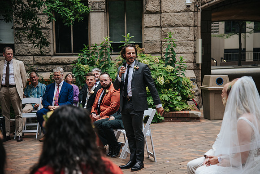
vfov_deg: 18.2
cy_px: 87
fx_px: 542
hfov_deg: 27.0
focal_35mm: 75
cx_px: 130
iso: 1000
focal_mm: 75
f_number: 4
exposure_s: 1/500
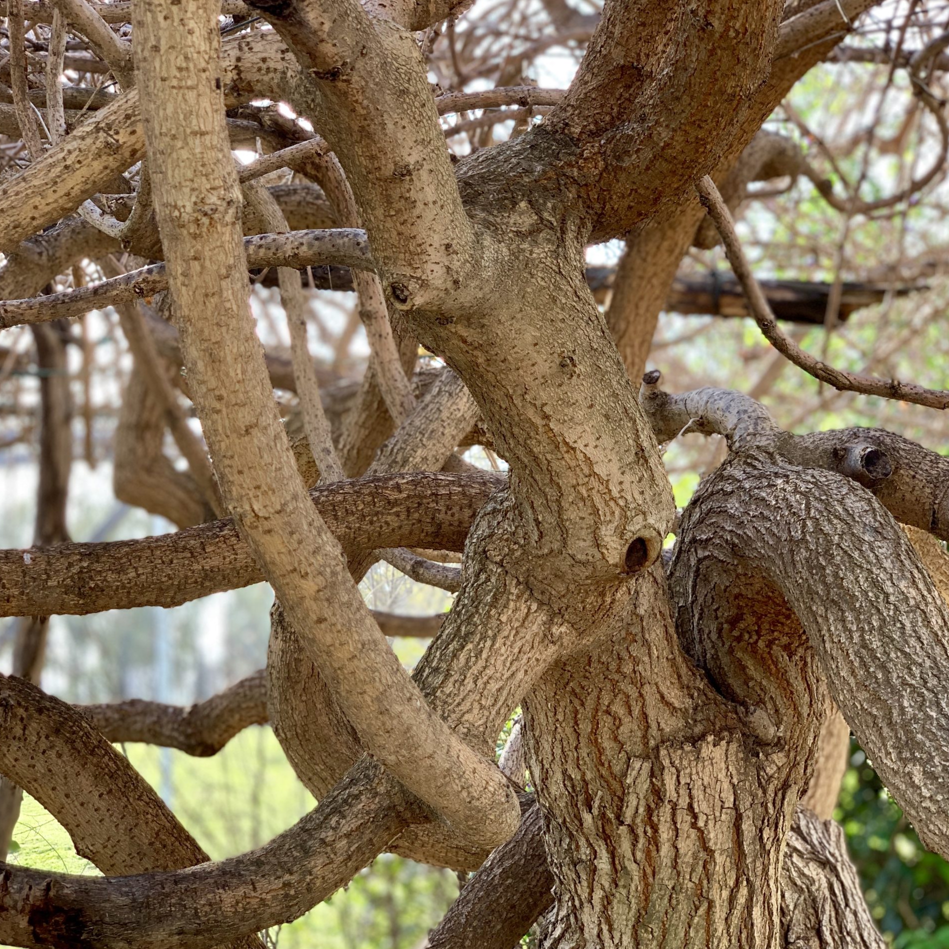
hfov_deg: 27.7
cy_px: 496
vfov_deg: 27.7
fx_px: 1923
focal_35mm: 62
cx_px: 476
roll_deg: +3.4
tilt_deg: +4.5
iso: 40
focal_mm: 6
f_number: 2.4
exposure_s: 1/122
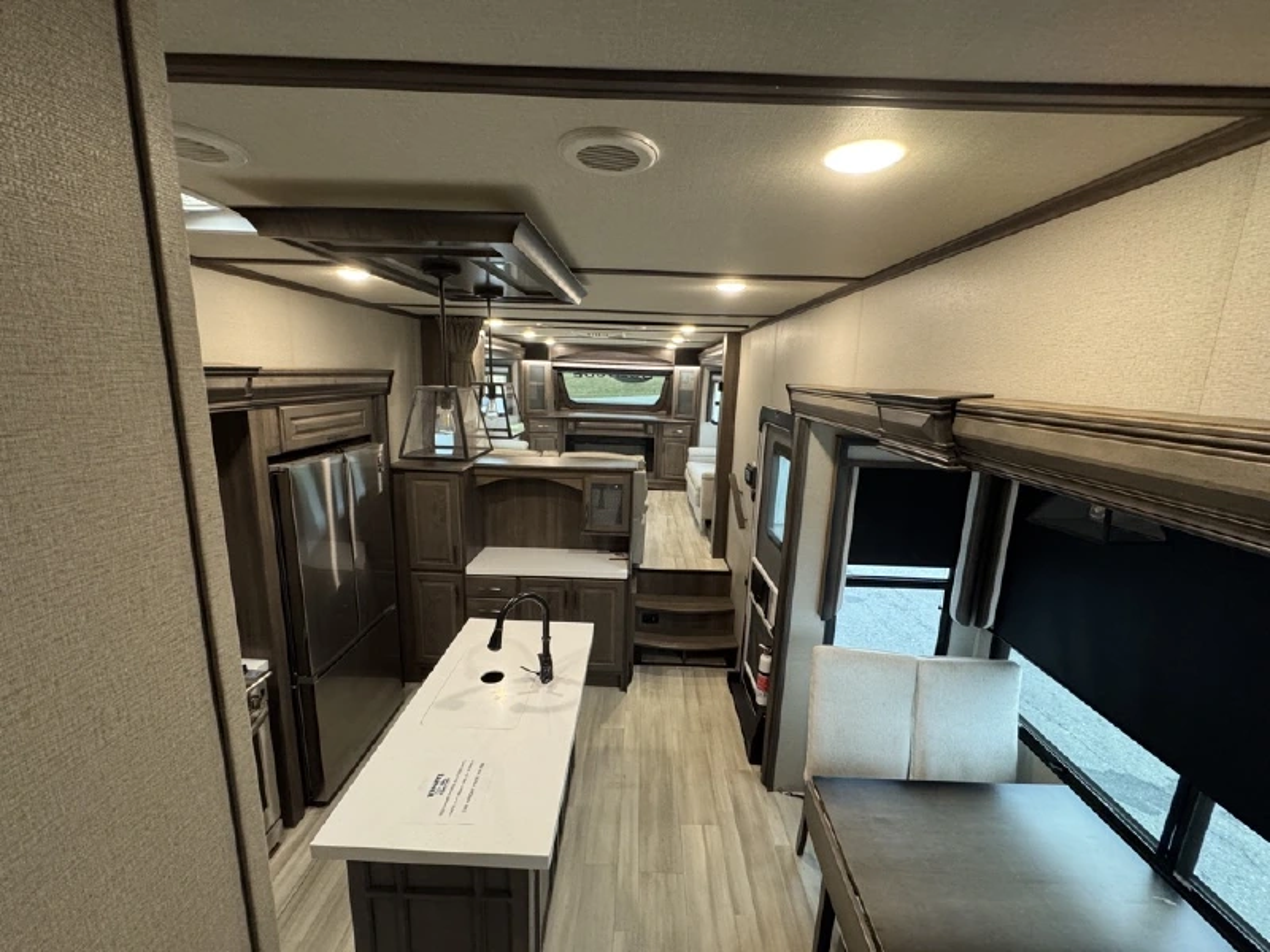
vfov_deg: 85.7
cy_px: 476
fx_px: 514
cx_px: 635
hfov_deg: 102.1
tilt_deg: -11.4
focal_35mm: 14
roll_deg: -1.7
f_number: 2.2
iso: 500
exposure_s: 1/60
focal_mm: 2.22
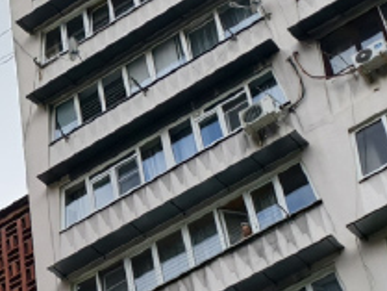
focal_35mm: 143
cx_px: -106
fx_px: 1600
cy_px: 166
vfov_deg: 10.4
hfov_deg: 13.3
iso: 72
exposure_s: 1/2597
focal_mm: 6.54
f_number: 1.57
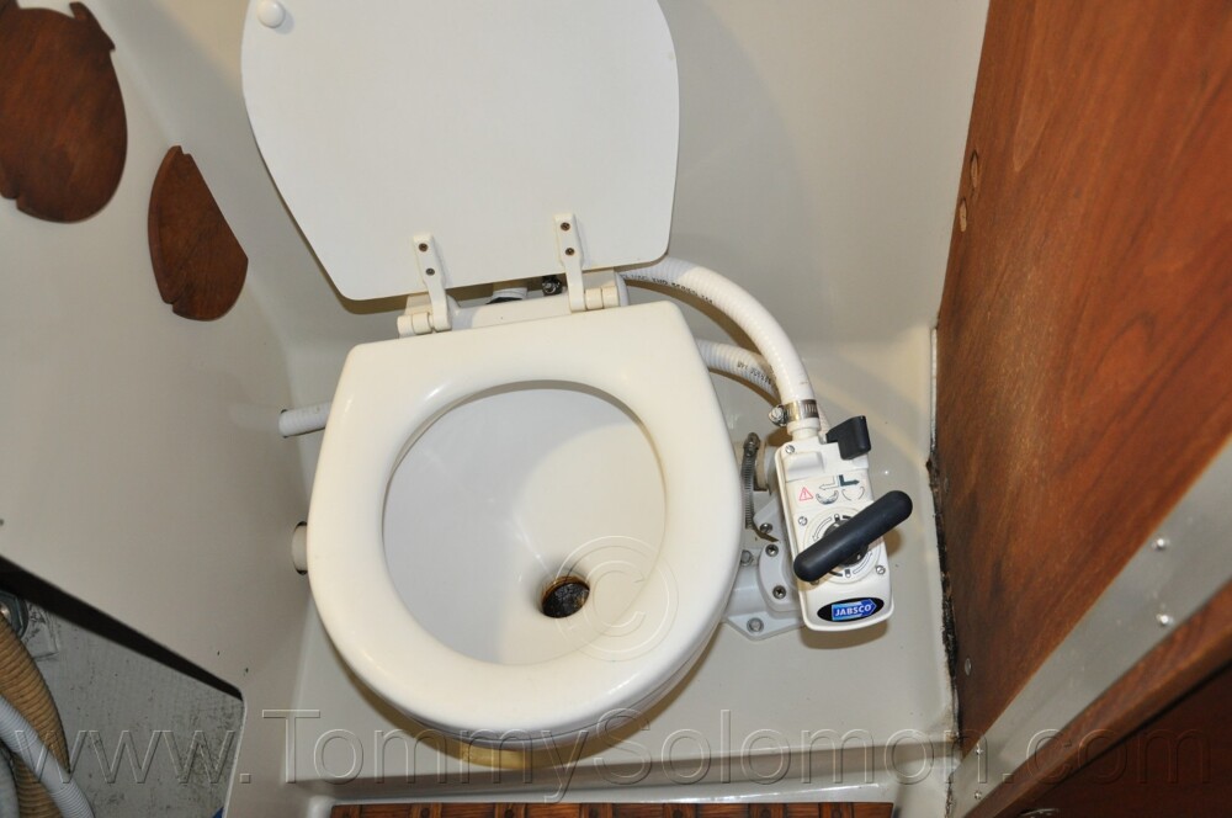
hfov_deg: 59.6
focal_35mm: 32
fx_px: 1077
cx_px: 616
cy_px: 409
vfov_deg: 41.6
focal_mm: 21
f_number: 3.8
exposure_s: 1/60
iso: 800
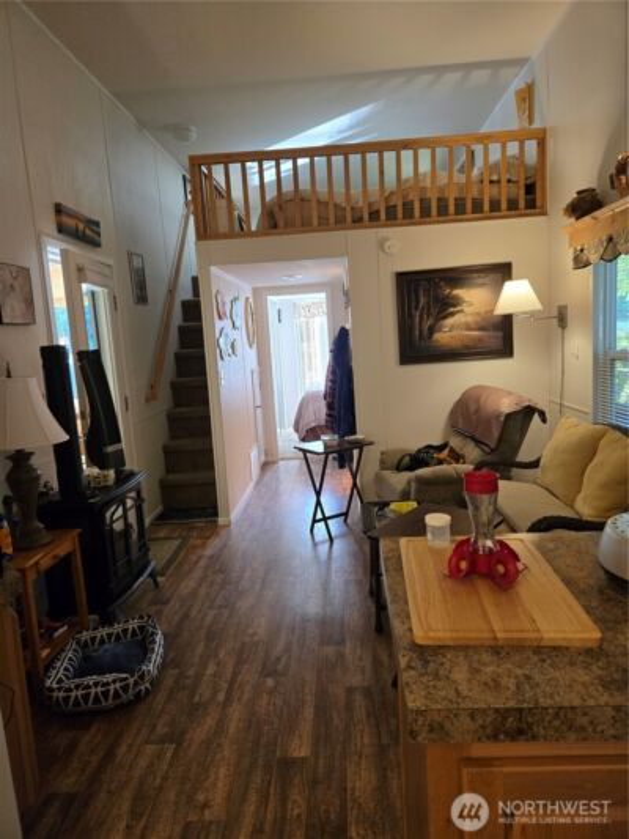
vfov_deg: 73.9
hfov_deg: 58.9
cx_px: 314
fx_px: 557
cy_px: 420
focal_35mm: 23
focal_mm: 5.4
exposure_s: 1/120
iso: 400
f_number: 1.8
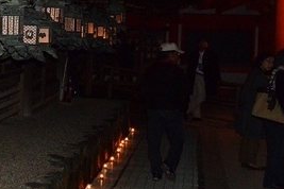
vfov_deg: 12.6
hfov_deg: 17.5
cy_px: 28
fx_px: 852
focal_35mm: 108
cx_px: -107
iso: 5000
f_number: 8
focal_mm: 36
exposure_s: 1/60
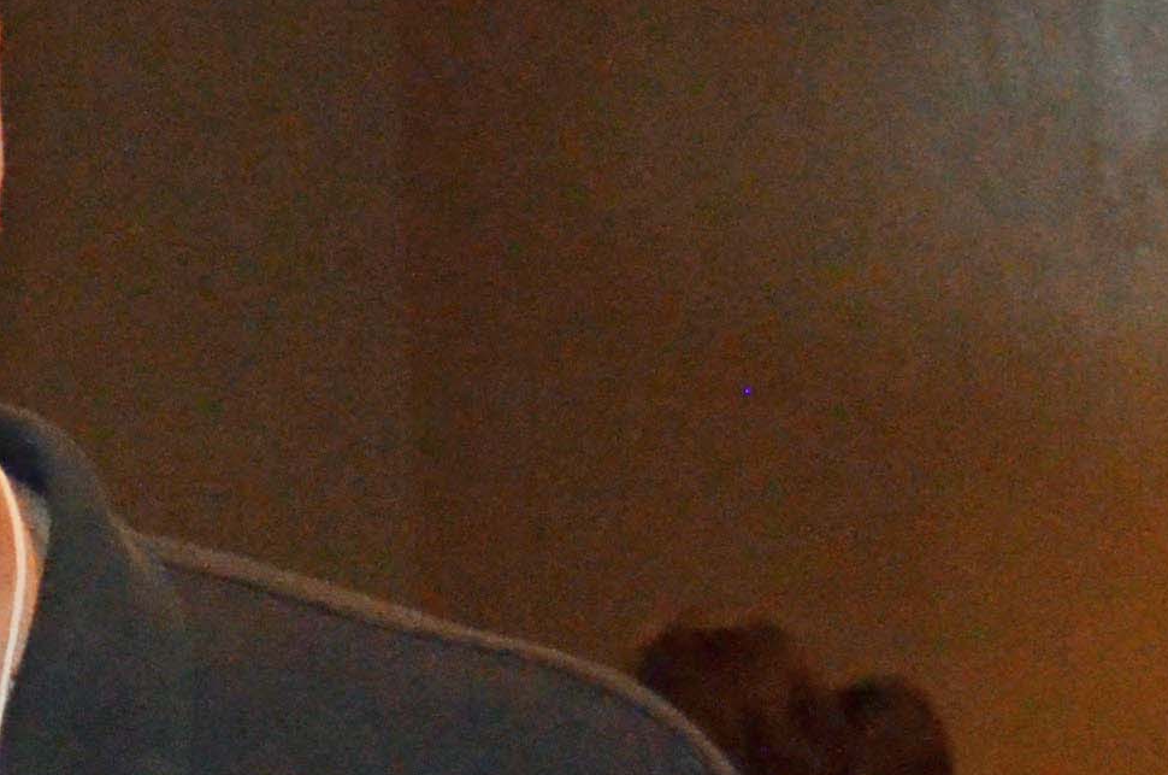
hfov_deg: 7.6
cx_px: -1369
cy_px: 920
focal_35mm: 259
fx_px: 8388
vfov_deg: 5.3
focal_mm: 34
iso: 3200
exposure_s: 1/60
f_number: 5
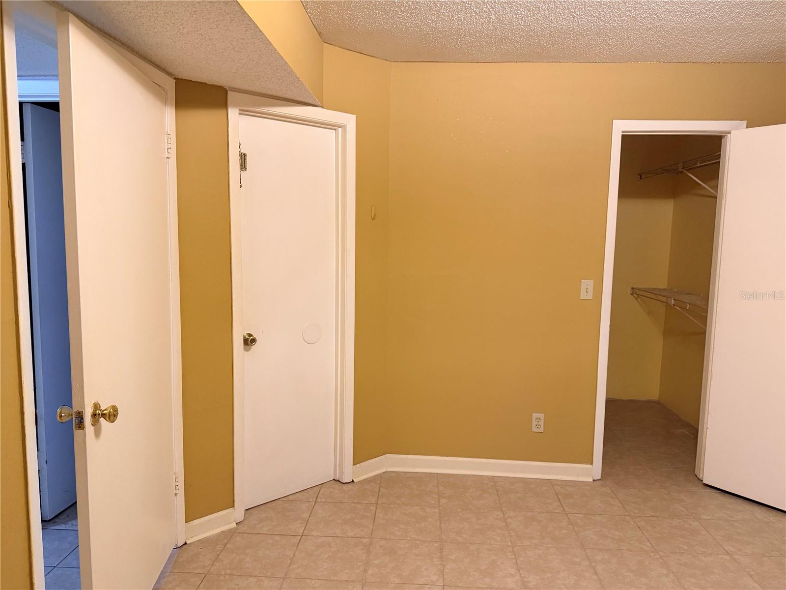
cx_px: 393
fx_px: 545
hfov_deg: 71.6
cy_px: 295
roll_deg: -0.3
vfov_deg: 56.8
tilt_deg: -5.8
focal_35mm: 24
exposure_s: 1/60
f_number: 1.78
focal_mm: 6.76
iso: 320
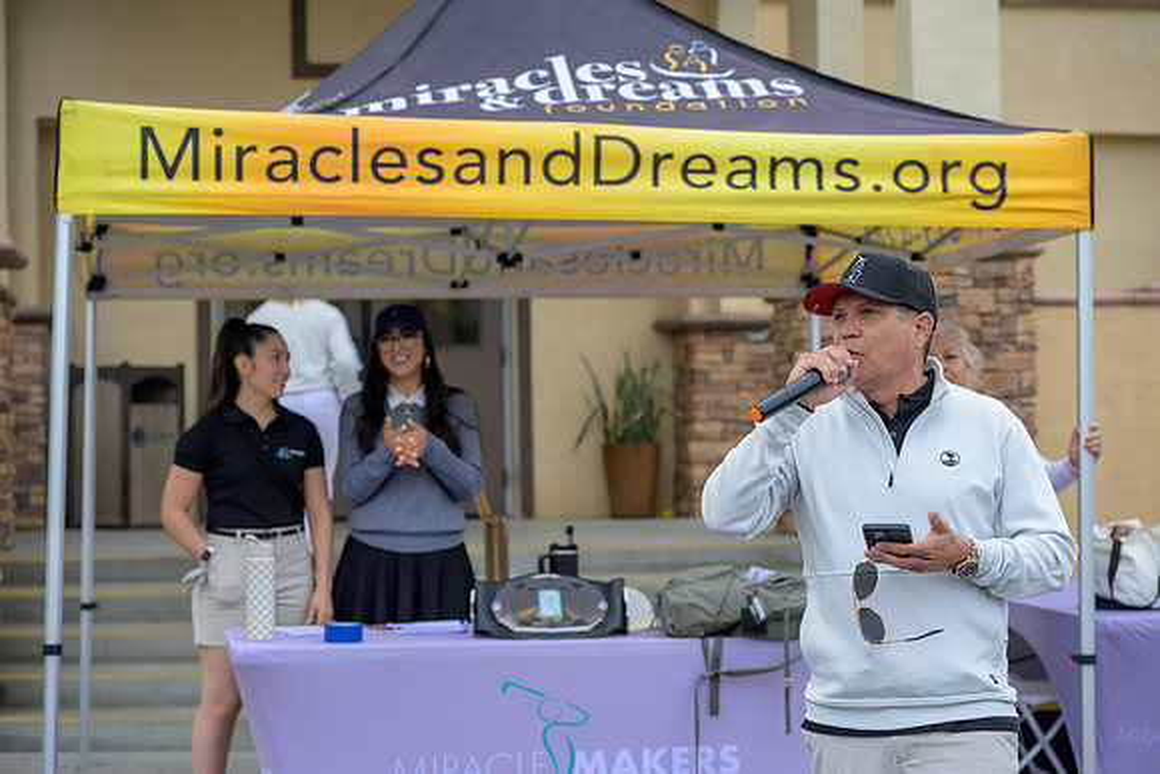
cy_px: 387
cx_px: 580
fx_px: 2256
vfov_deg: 19.5
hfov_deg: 28.8
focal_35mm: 70
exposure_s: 1/200
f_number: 4
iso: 100
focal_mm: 70
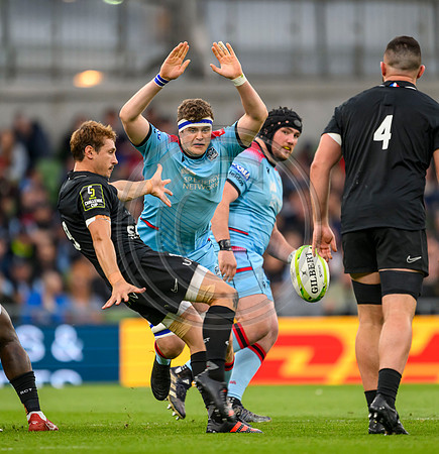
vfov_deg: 2.2
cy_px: 244
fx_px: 11640
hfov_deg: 2.2
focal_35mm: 797
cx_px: 211
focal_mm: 560
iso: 2000
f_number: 4
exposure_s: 1/1250
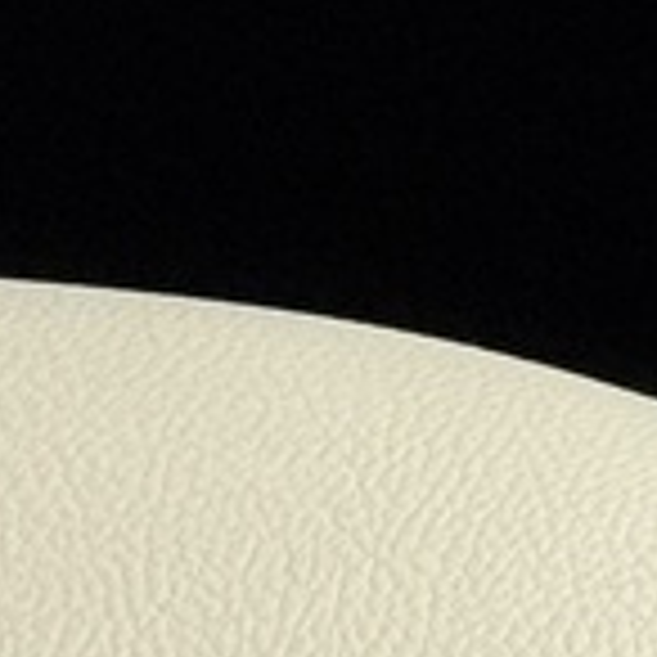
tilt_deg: -37.4
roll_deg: +0.1
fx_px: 8997
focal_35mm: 419
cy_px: 171
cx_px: 2570
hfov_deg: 3.9
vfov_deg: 4.2
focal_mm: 6.76
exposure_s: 1/54
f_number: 1.78
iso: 160
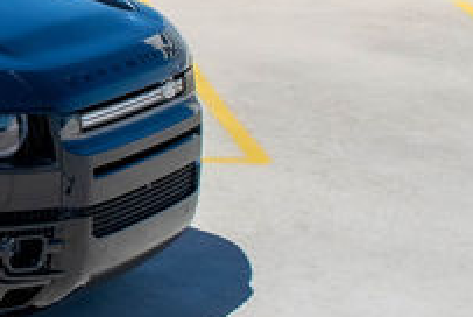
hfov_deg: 12.6
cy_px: 1
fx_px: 1987
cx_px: -322
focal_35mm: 151
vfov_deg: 9.1
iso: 400
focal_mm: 20
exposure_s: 1/1600
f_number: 6.3
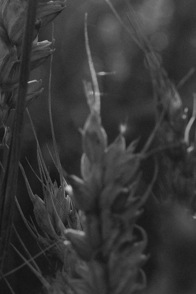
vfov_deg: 8.8
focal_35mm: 233
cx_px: 112
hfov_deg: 5.9
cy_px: -2
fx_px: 1902
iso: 640
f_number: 8
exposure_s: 1/420
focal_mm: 65.2
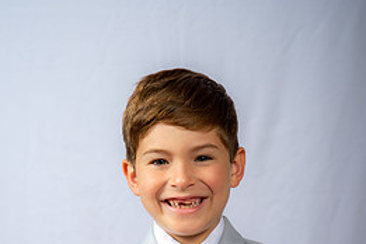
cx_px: 189
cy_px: 252
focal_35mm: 124
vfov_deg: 10.9
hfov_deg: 16.5
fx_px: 1261
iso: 250
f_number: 6.3
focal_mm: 72
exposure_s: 1/200
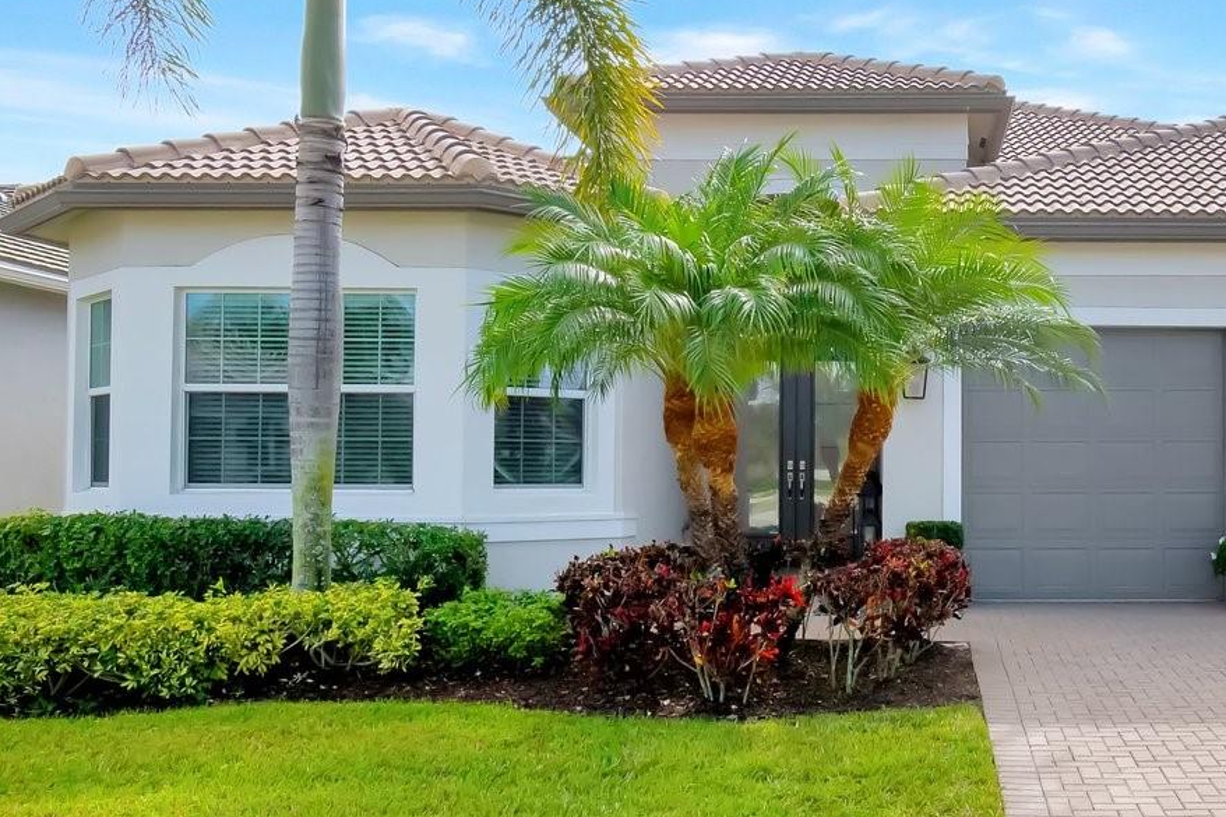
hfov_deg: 44.7
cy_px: 442
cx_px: 937
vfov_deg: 31.9
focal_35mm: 42
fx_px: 1430
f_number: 8
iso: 1000
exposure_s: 1/1600
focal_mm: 12
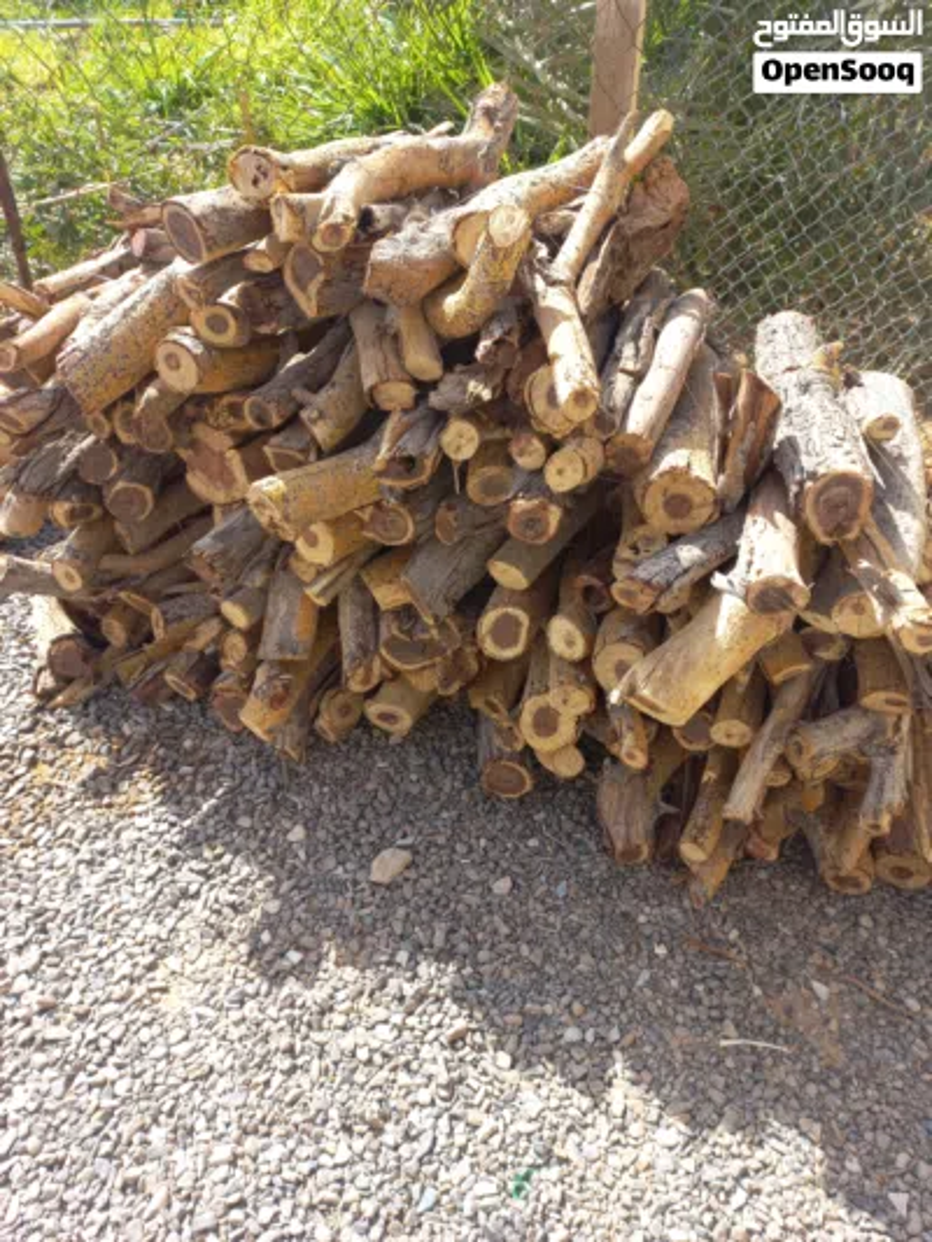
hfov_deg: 54.9
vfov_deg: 69.4
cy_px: 621
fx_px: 897
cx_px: 466
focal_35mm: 25
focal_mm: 4.6
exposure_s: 1/230
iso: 25
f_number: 1.8
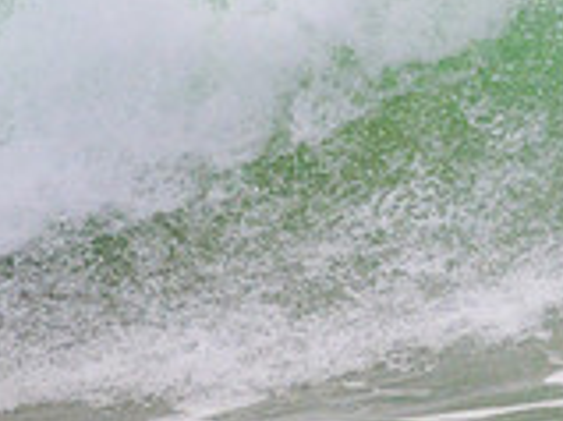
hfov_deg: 0.6
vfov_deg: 0.5
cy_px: -247
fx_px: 51957
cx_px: 859
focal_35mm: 3197
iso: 450
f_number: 11
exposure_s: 1/2000
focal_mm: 800
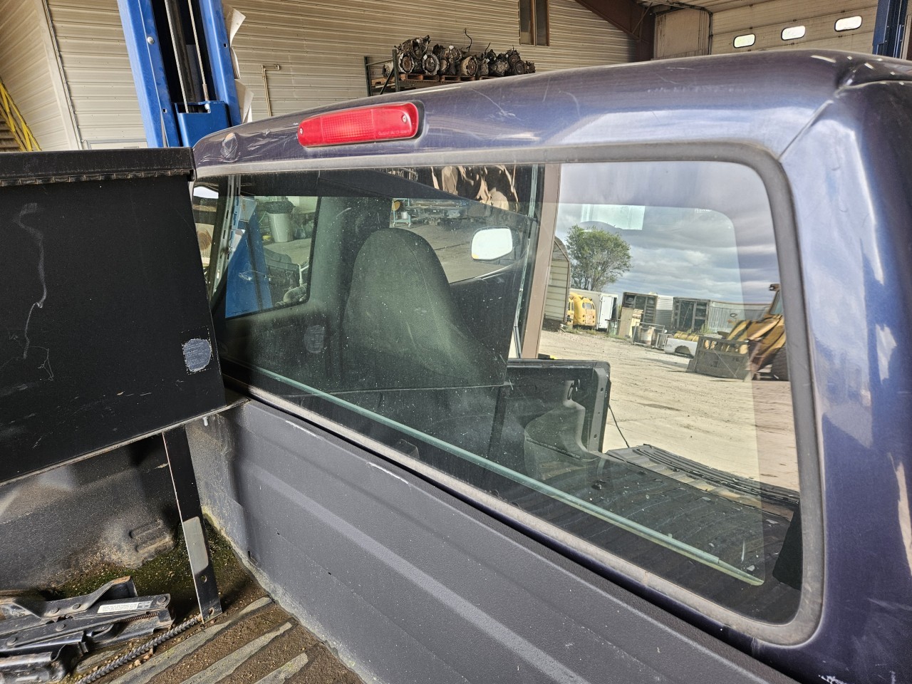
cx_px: 456
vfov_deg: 58.9
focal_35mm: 23
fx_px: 606
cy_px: 342
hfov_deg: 73.9
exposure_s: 1/120
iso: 50
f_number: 1.8
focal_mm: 5.4
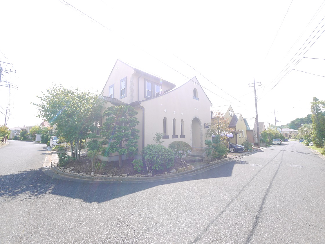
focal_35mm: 14
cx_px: 162
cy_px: 122
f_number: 5.6
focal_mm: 7
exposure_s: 1/200
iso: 160
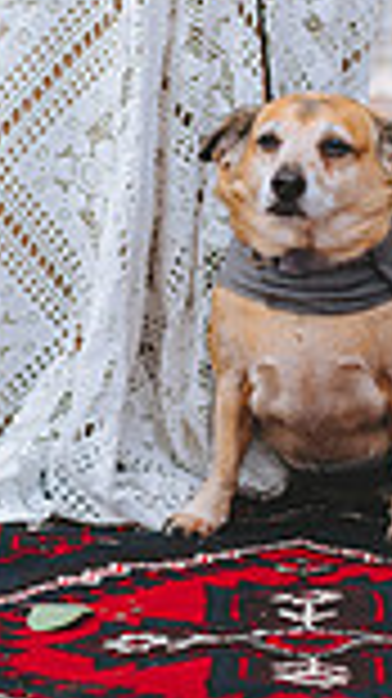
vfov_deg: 10.1
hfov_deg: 5.7
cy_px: -23
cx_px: 358
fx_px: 3924
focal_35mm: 212
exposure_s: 1/200
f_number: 2.8
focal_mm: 70
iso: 160
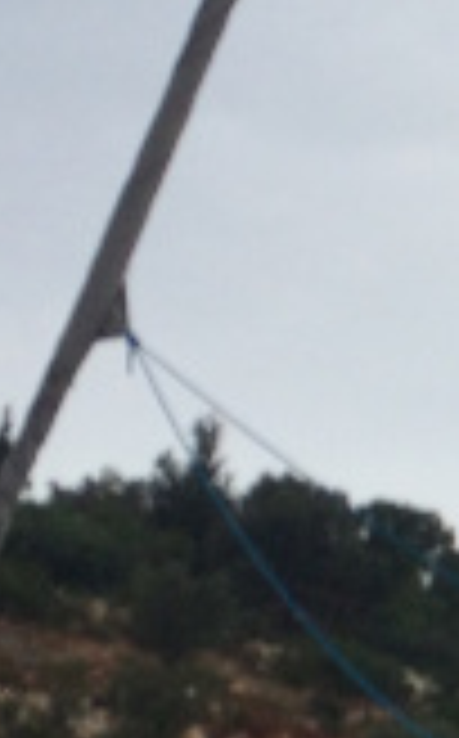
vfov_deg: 13.9
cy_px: 518
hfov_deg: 7.8
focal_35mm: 150
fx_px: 3013
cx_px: 1260
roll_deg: -2.8
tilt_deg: +16.4
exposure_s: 1/488
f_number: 2.2
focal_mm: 4.15
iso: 32
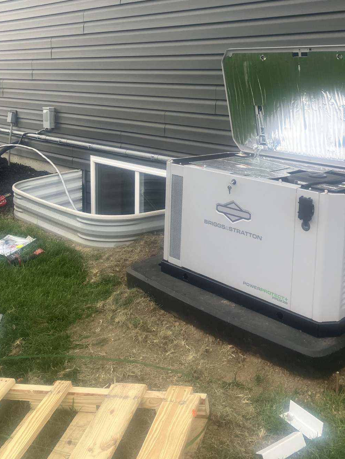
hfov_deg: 37.5
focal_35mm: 38
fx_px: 505
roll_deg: -1.5
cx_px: 213
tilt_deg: -6.6
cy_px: 156
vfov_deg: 48.2
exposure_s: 1/120
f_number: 1.8
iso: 32
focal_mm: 3.99
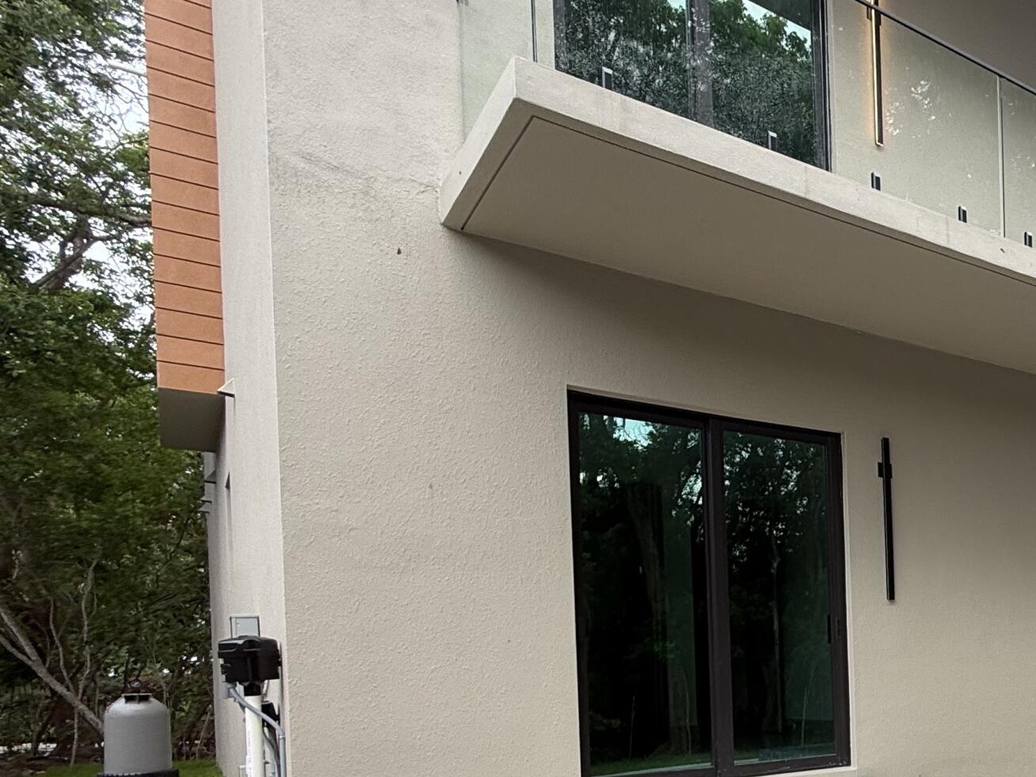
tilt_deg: +0.4
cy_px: 668
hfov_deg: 45.7
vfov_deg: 41.4
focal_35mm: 32
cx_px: 1083
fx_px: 957
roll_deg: +2.3
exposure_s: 1/217
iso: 50
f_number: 2.2
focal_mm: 2.22
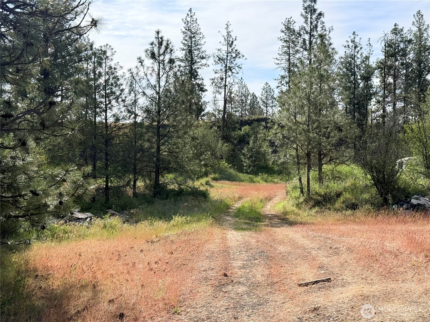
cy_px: 161
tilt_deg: +0.4
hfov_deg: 39.7
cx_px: 215
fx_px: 596
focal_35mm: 48
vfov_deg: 30.3
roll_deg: +0.5
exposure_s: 1/4587
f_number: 1.78
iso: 100
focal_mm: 6.76
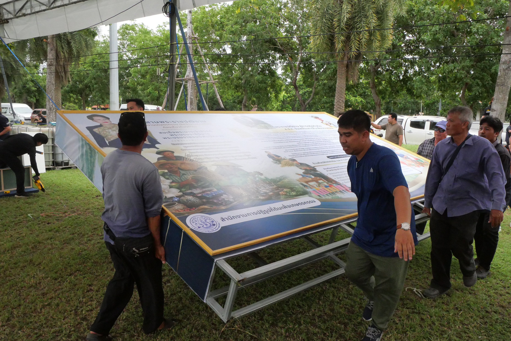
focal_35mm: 29
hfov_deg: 63.6
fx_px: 412
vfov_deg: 45.0
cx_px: 256
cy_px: 170
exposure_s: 1/2500
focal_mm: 14
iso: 3200
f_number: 9
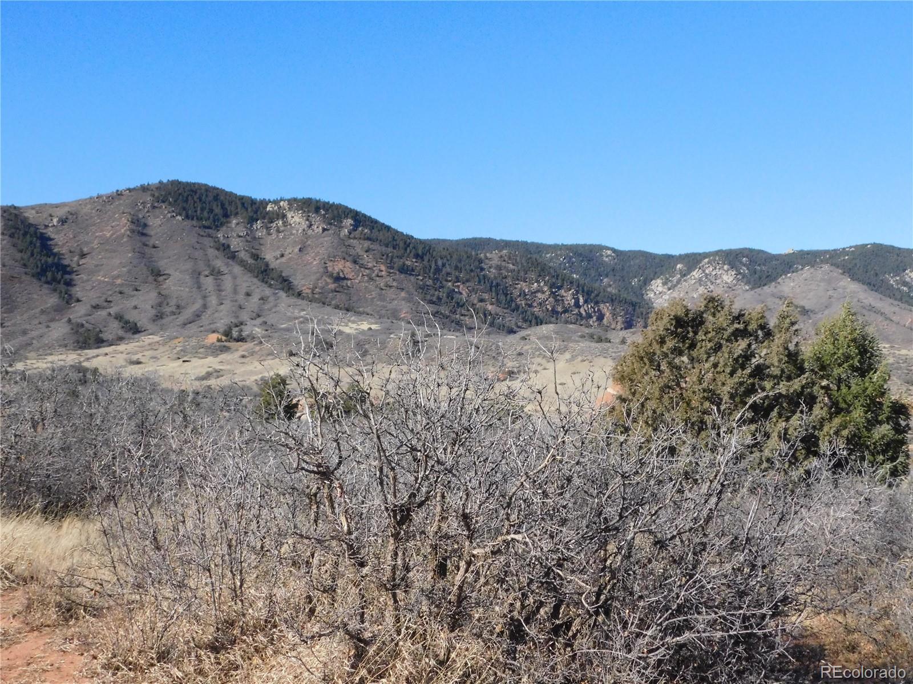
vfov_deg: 36.0
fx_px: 1055
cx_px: 456
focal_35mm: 40
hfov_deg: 46.8
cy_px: 342
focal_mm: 7.1
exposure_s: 1/1500
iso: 800
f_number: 7.2
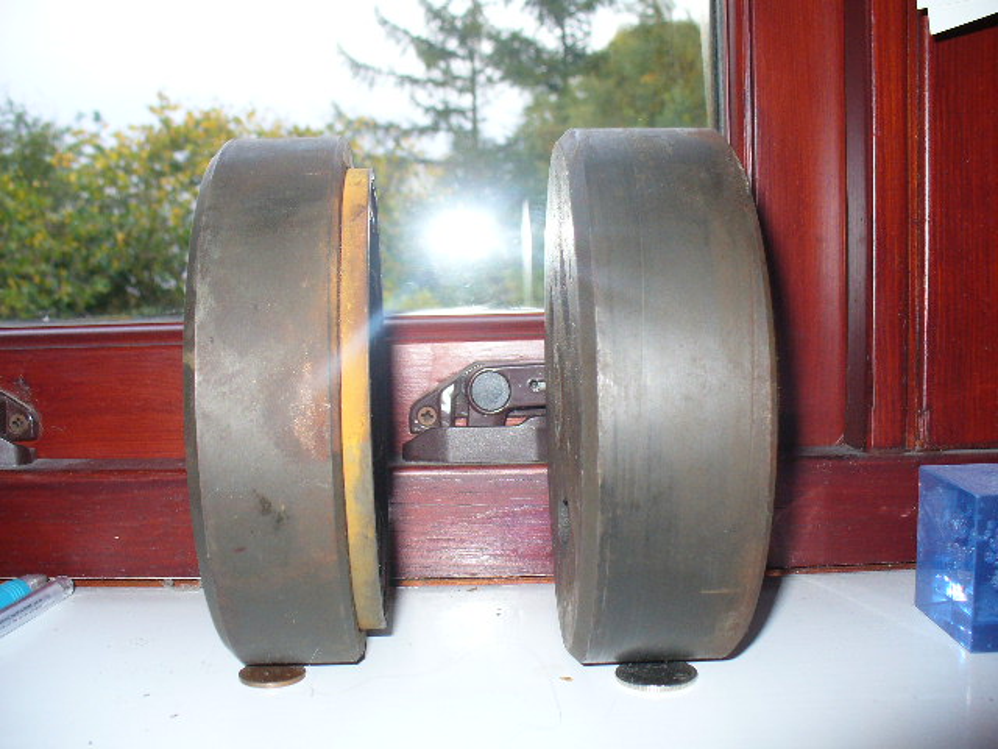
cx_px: 499
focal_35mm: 37
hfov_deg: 50.1
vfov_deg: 38.7
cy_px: 374
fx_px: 1067
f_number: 2.8
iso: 100
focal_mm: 6.1
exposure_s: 1/30
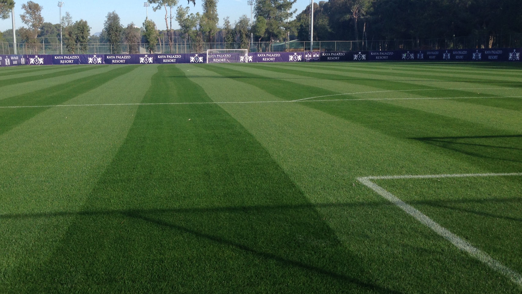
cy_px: 117
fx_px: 595
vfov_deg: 27.6
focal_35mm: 43
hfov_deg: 47.1
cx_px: 213
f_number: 2.4
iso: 50
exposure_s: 1/935
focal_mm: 4.12
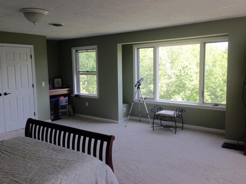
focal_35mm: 33
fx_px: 235
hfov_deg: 55.4
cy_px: 92
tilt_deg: -3.2
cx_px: 123
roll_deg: -0.5
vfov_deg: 42.9
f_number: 2.4
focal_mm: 4.12
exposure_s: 1/120
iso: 50
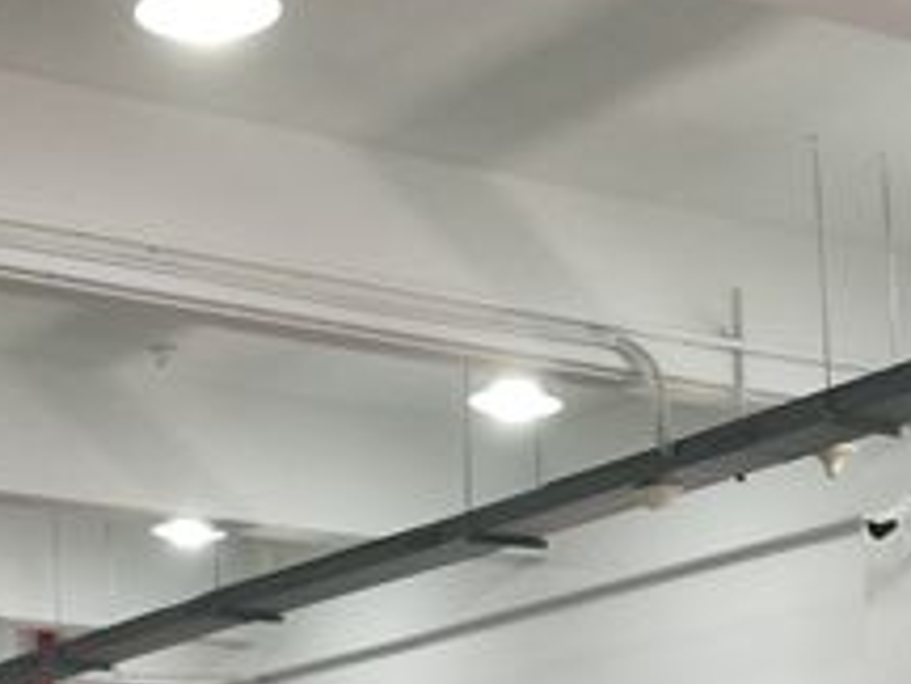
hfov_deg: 19.5
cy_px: 946
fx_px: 2632
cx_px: 245
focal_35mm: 100
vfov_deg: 14.1
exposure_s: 1/50
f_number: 2.2
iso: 64
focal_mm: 4.5
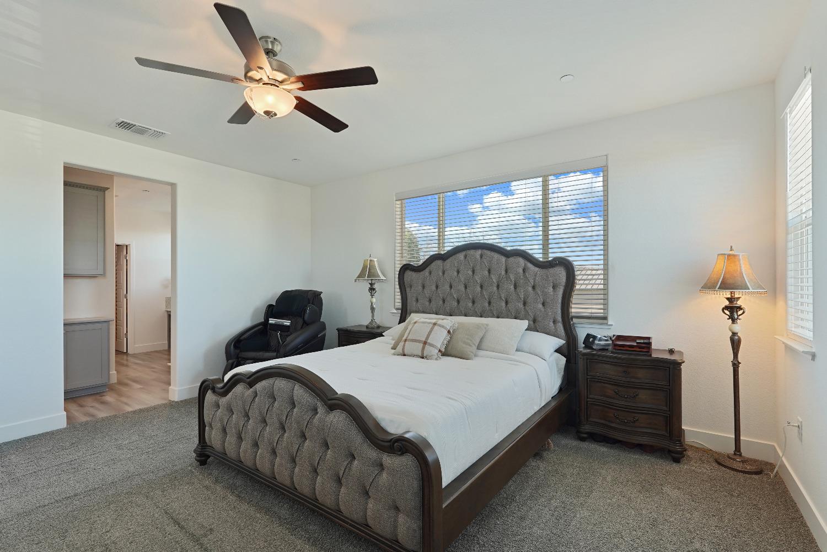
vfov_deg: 73.7
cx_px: 414
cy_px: 276
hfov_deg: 96.7
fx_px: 368
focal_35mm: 16
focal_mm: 16
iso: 800
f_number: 11
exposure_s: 1/10
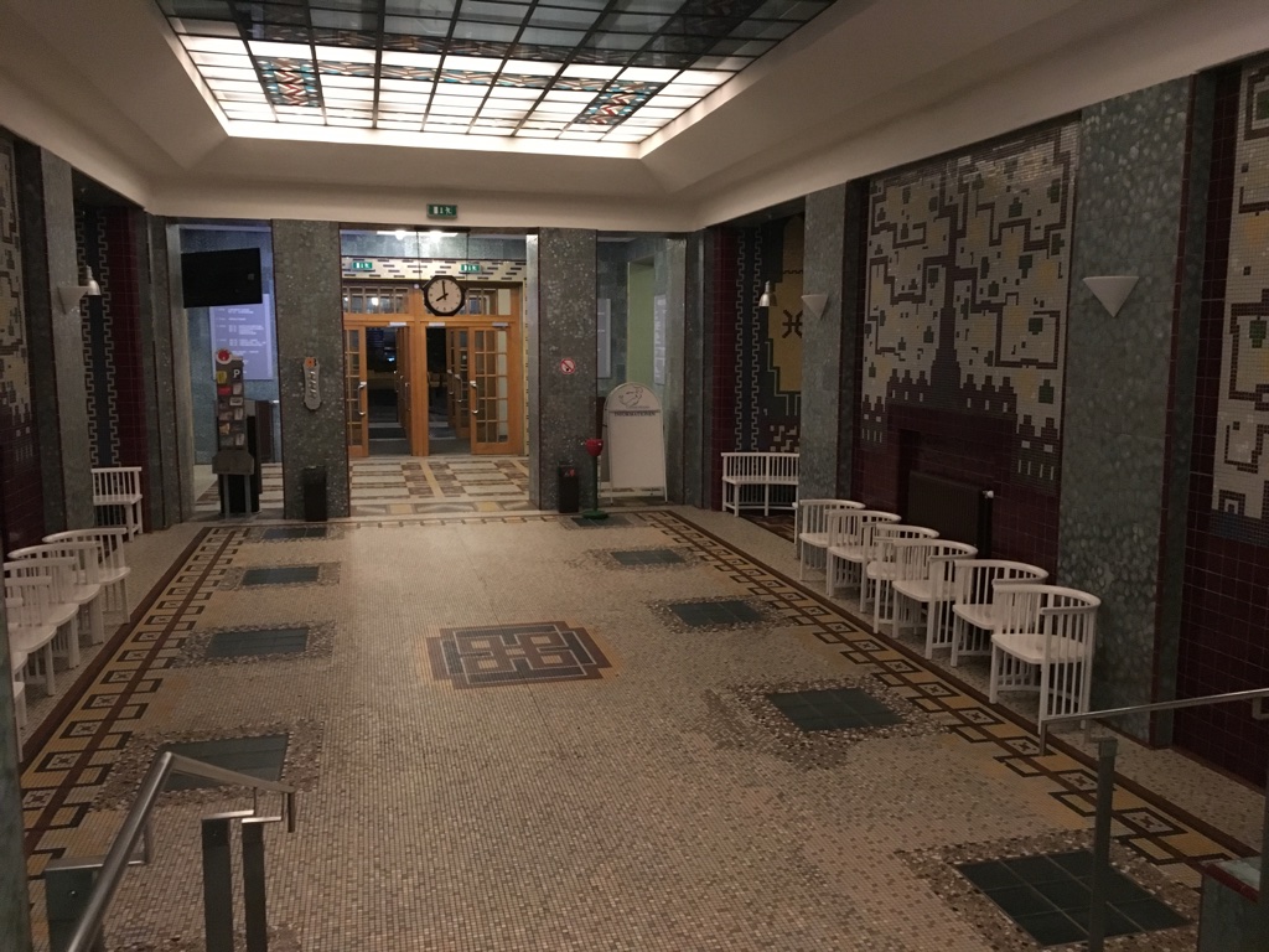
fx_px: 1063
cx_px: 634
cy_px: 476
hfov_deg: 61.7
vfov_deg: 48.2
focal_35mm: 29
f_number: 2.2
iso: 320
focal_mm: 4.15
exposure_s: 1/17
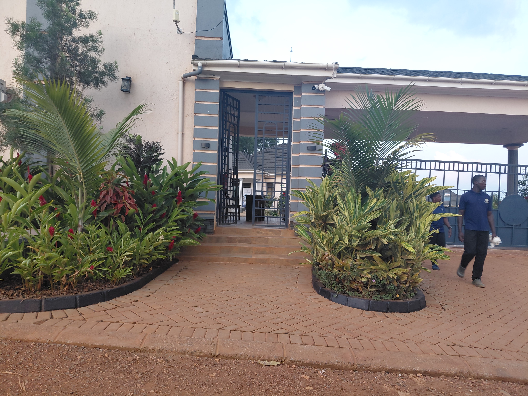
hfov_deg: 69.4
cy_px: 198
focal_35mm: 25
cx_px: 264
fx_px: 381
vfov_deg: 54.9
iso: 40
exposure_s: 1/50.1
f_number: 1.8
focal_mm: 4.69
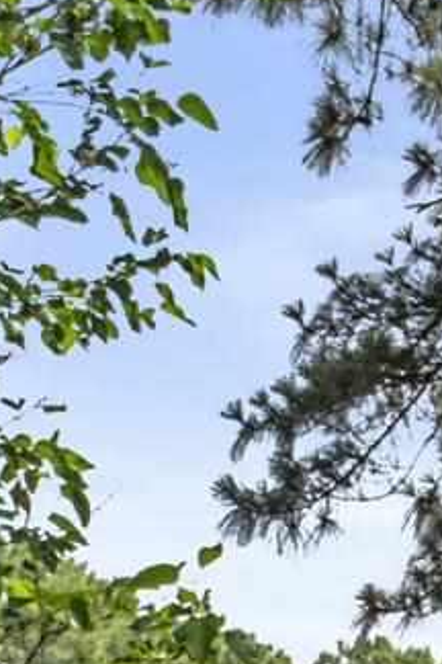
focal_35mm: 278
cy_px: 1284
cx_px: 241
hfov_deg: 4.9
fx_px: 5119
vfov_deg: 7.2
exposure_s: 1/30
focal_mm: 24
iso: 400
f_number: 8
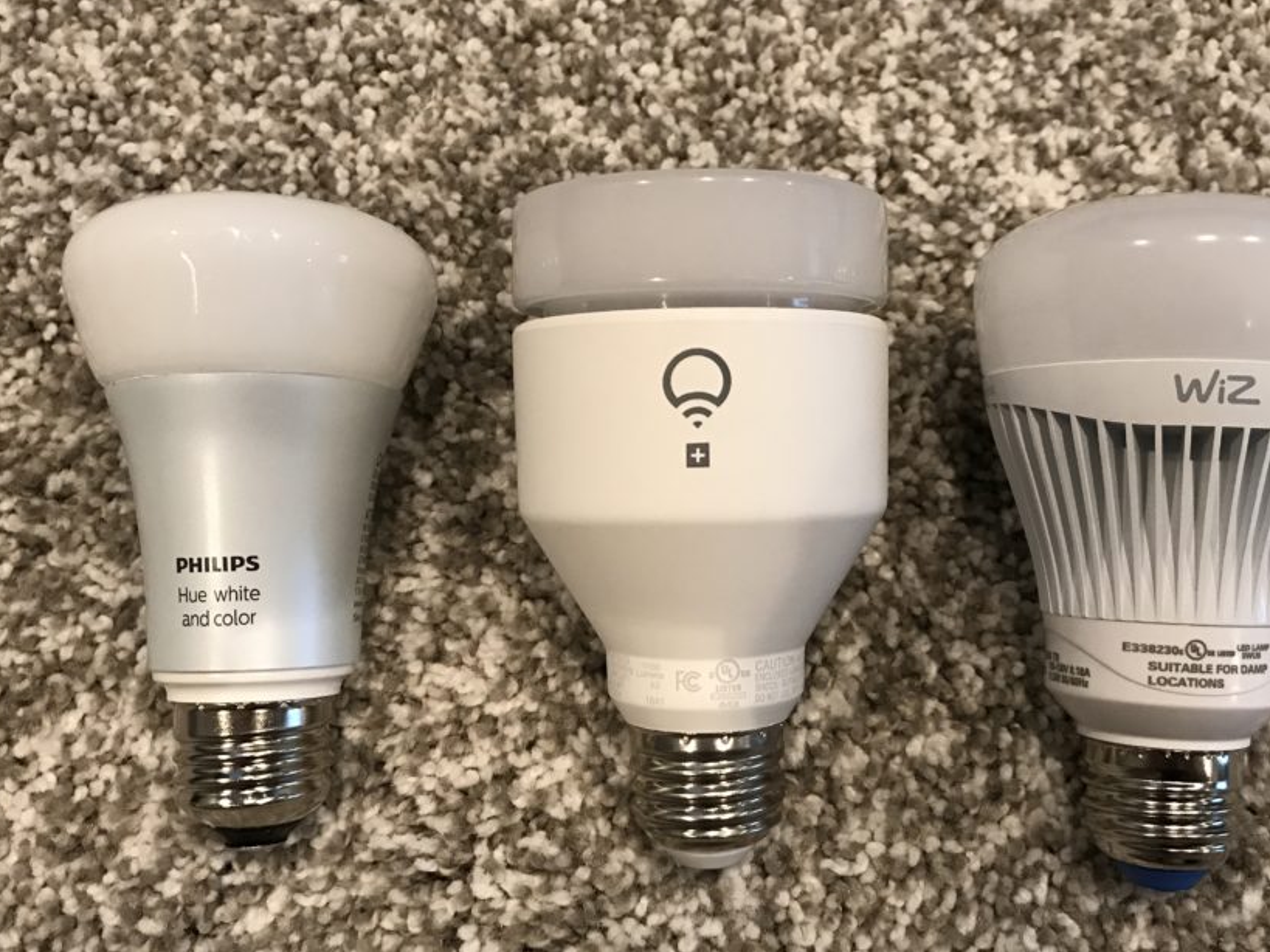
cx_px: 704
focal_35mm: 35
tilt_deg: -71.7
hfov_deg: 52.5
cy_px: 431
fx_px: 1284
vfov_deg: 40.6
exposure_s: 1/15
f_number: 1.8
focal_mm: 3.99
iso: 50
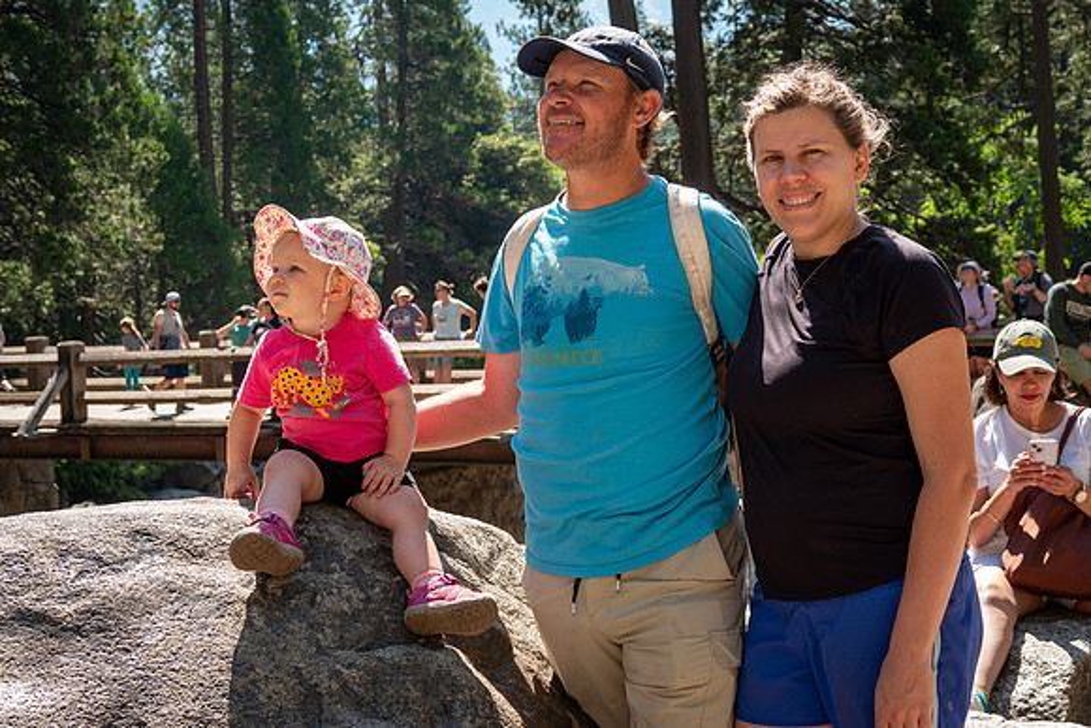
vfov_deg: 25.0
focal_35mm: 54
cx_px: 601
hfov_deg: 36.8
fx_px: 1639
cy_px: 327
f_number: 3.2
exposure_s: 1/500
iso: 160
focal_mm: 17.55
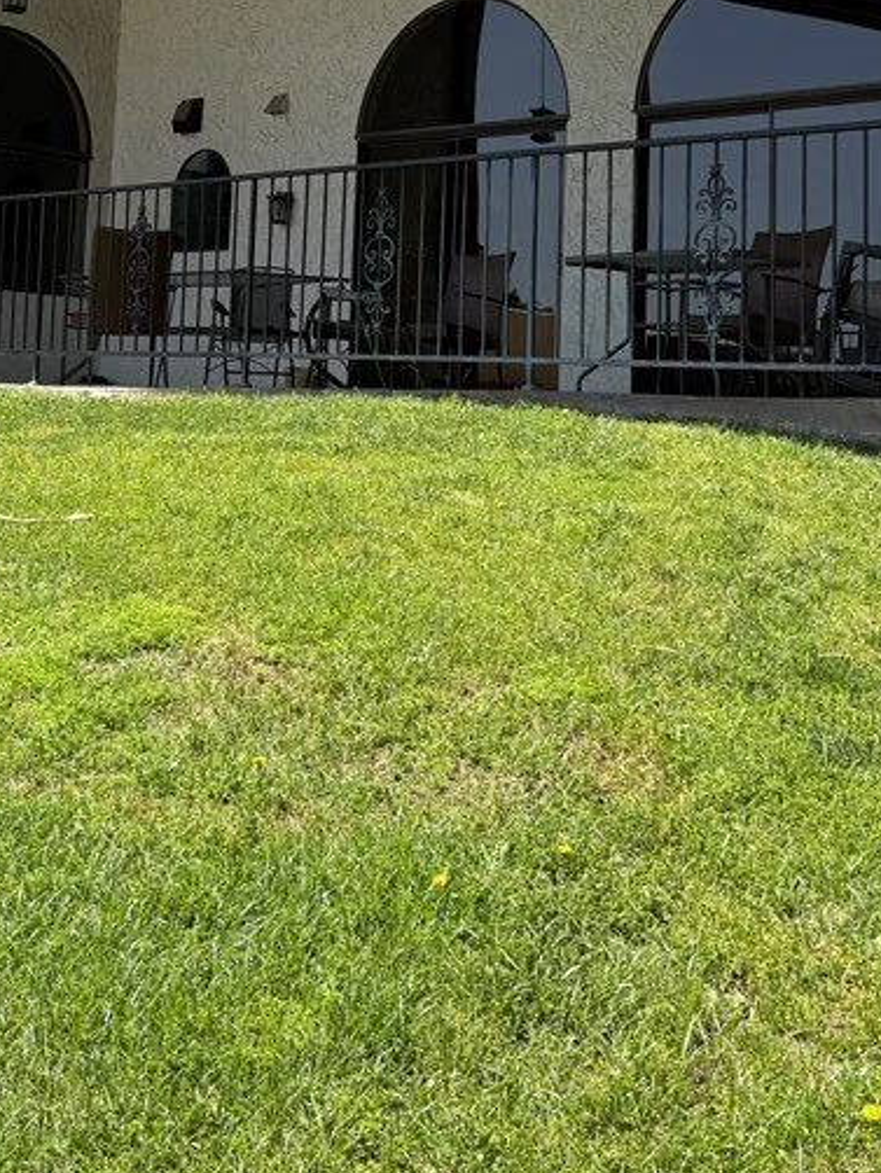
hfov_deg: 27.2
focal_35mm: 53
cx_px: 231
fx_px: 1797
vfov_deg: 34.4
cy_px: 150
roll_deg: -3.6
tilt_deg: +8.4
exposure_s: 1/1706
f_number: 1.6
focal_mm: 5.96
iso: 50
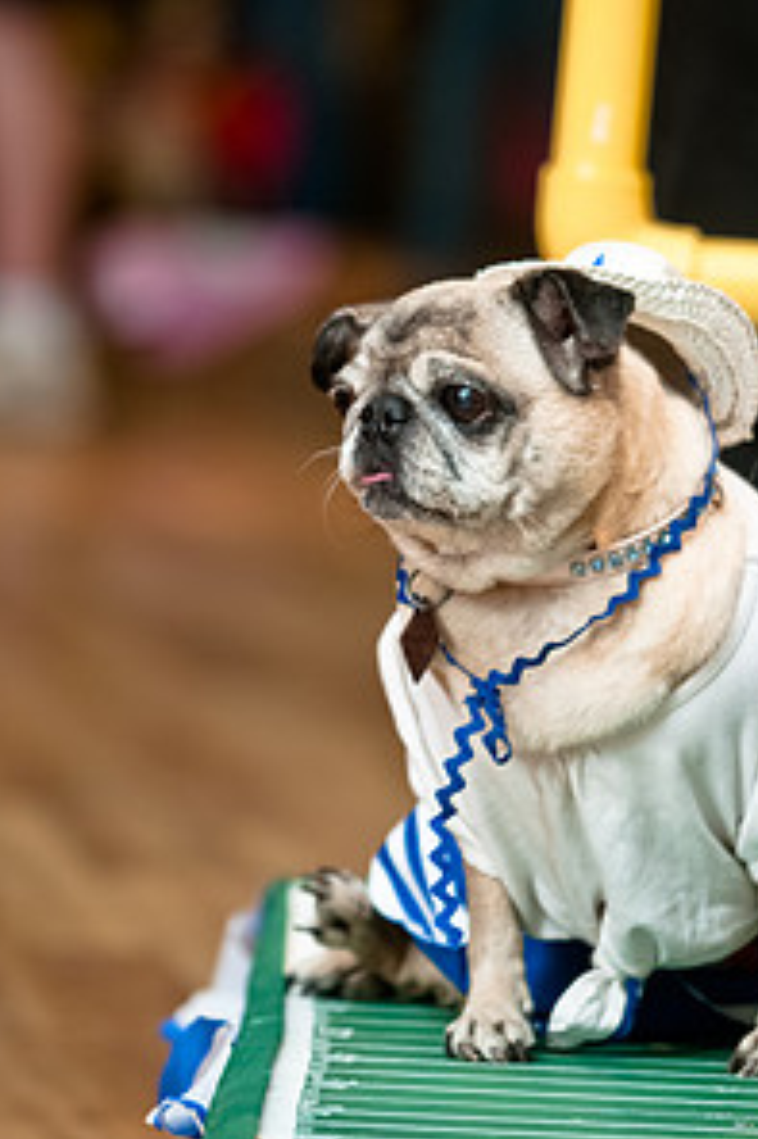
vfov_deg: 7.0
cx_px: 375
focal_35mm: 296
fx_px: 9359
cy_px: 585
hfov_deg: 4.6
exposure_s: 1/200
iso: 200
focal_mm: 130
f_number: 2.8
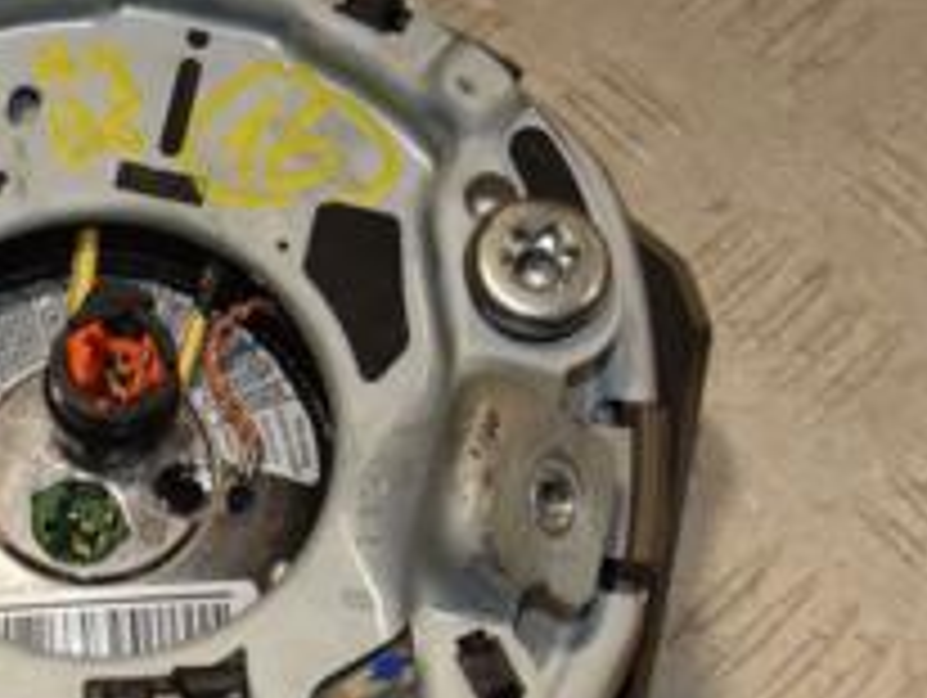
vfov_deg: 13.6
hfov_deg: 17.8
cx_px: 122
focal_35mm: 109
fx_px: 2922
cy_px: 531
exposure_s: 1/200
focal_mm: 26
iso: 800
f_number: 8
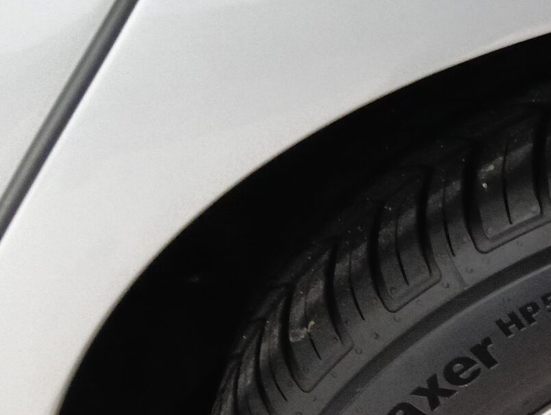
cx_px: 784
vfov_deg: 16.7
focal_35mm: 86
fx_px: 1371
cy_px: 441
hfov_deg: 20.1
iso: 1000
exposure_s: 1/33.3
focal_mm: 3.98
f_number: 16
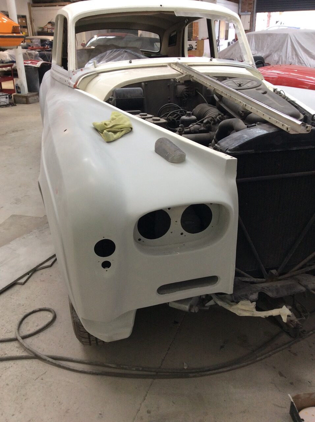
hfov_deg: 44.1
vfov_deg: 56.9
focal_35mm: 32
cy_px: 211
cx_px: 158
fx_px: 389
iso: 50
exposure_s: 1/25
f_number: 2.4
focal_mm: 3.3
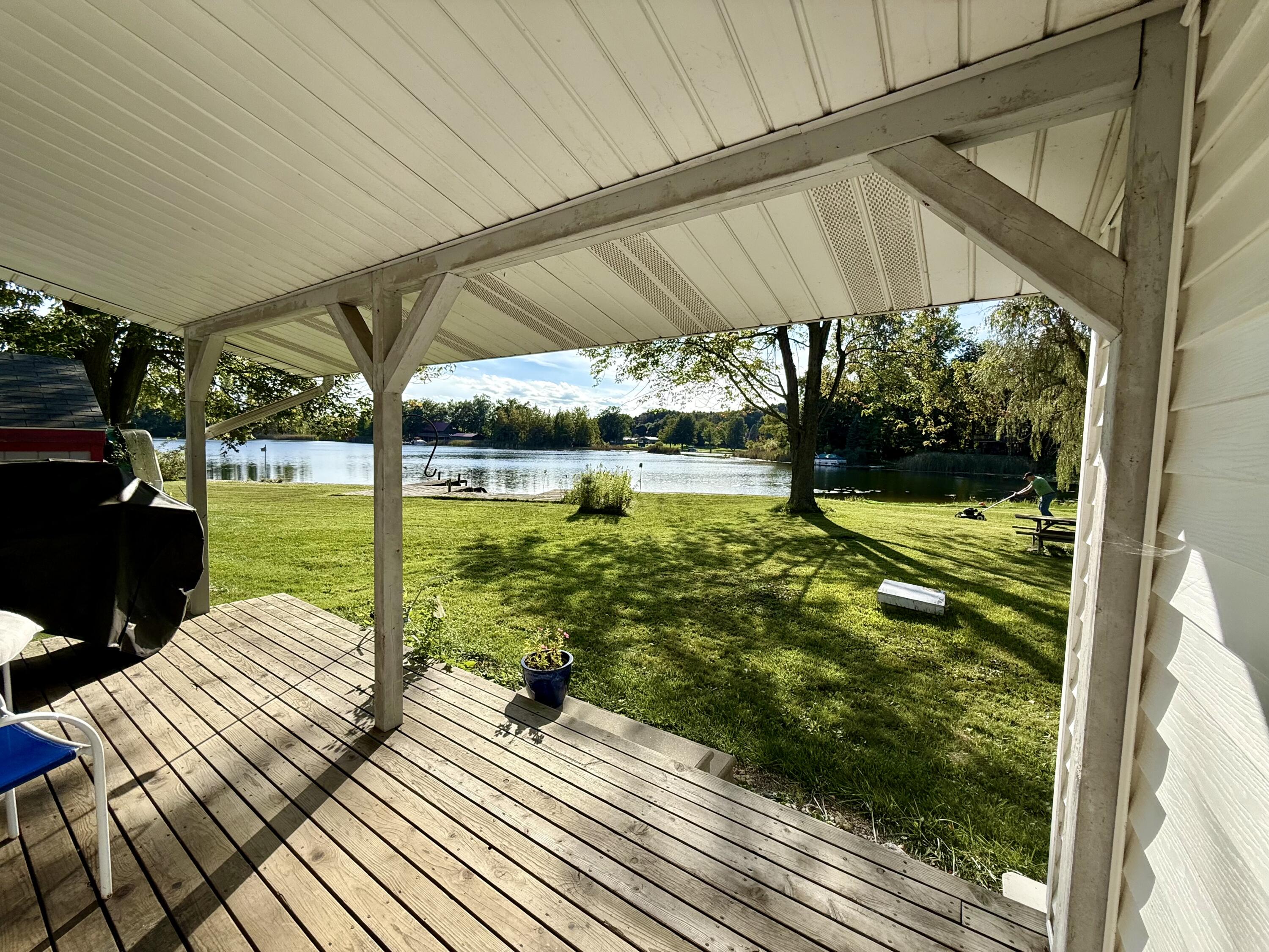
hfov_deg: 102.1
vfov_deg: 85.7
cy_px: 476
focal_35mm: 14
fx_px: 513
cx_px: 634
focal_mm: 2.22
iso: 64
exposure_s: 1/1848
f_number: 2.2
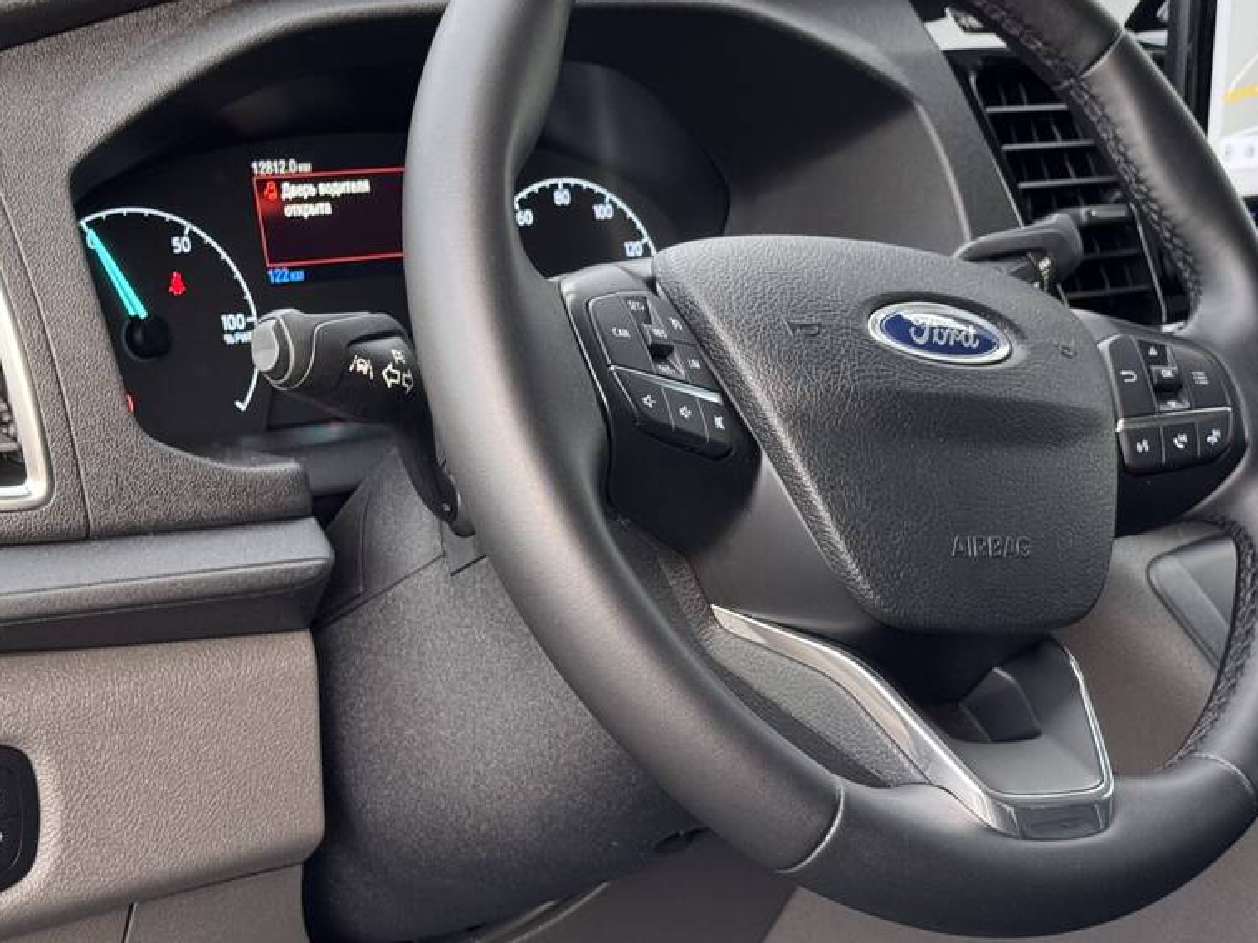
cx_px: 778
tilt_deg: -13.2
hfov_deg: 25.6
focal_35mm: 76
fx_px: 2761
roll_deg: -5.6
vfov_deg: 19.4
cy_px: 379
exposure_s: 1/60
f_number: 1.78
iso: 160
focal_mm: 6.76
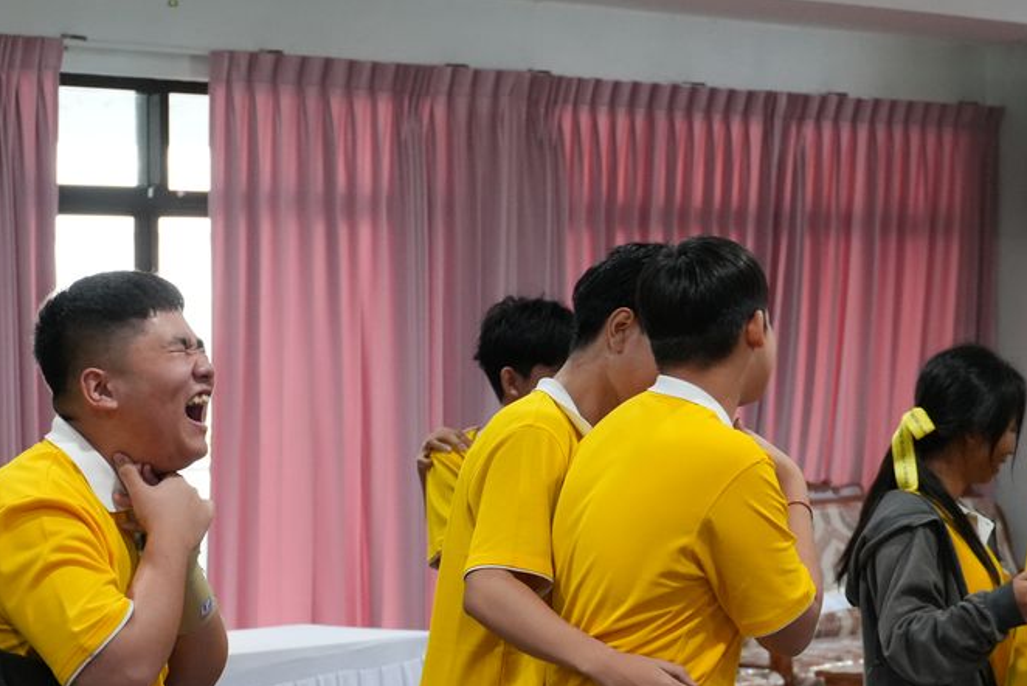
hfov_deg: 14.4
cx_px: 437
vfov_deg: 9.6
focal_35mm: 143
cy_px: 514
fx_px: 4074
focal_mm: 63
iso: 3200
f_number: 5.6
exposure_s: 1/160
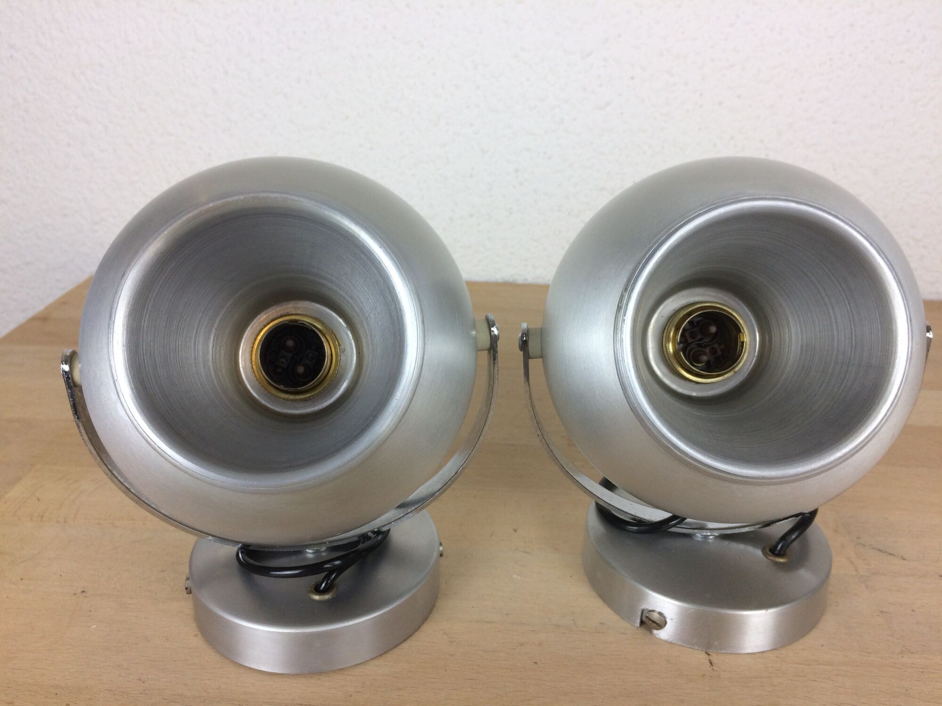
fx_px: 789
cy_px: 353
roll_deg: -1.4
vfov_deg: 48.2
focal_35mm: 29
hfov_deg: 61.7
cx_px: 471
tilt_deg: -24.0
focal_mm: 4.15
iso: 64
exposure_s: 1/100
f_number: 2.2
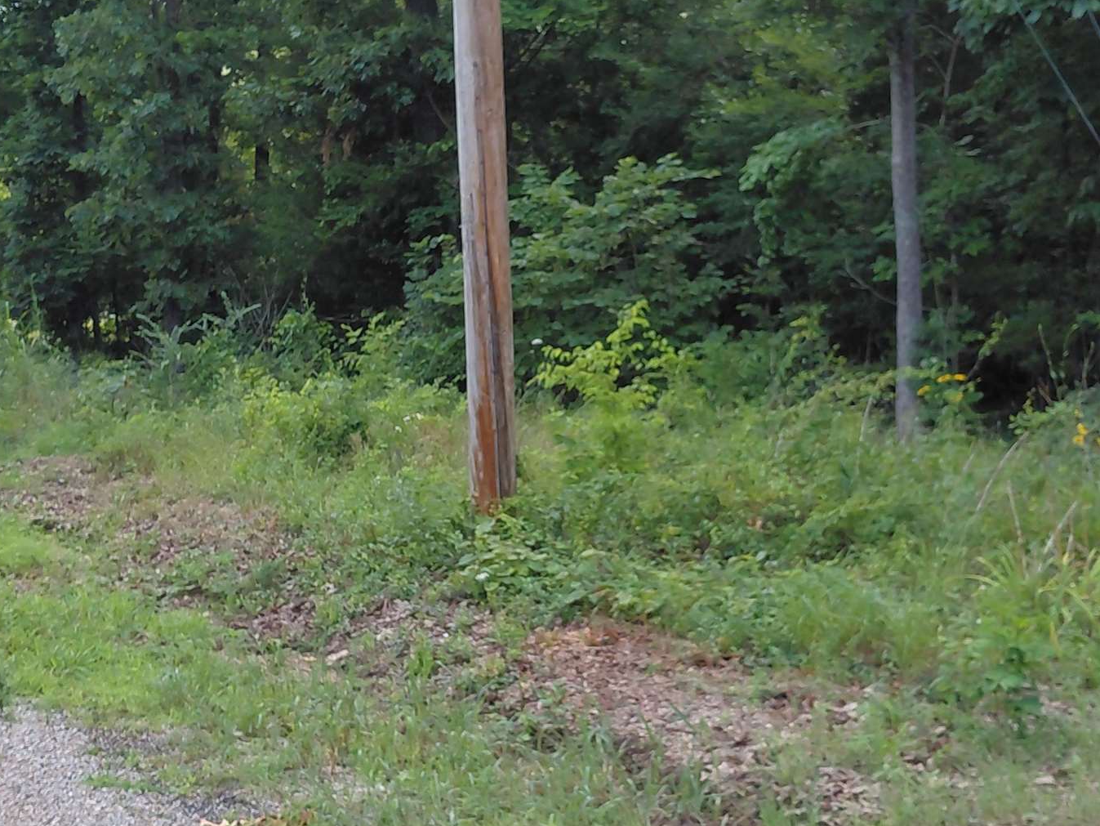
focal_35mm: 57
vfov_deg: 25.7
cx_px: 501
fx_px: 1812
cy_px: 363
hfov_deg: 33.8
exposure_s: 1/328
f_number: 1.8
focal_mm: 4.69
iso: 50
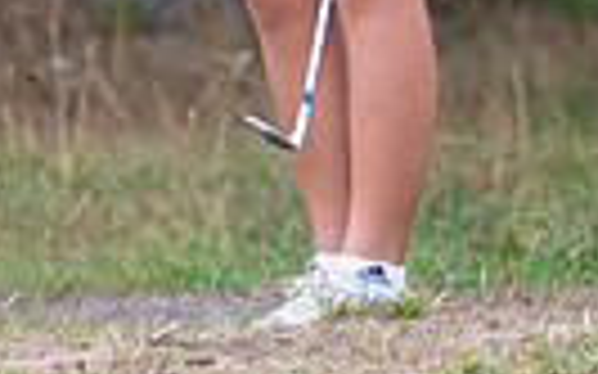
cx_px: 127
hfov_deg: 0.9
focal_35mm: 2328
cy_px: -433
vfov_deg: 0.6
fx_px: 37924
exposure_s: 1/2500
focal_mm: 300
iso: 400
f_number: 4
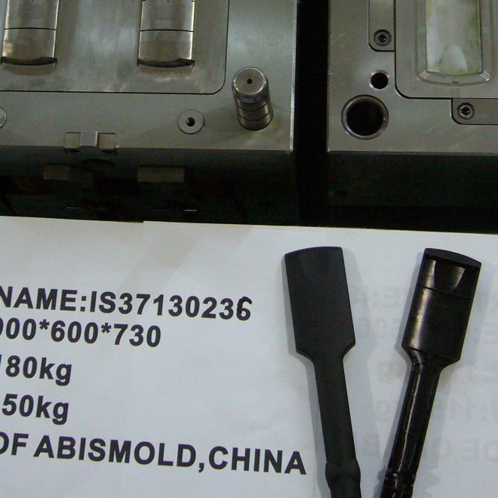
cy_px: 45
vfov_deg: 22.5
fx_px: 1221
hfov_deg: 23.0
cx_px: 298
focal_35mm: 75
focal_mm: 5.8
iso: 200
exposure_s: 1/8
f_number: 2.8
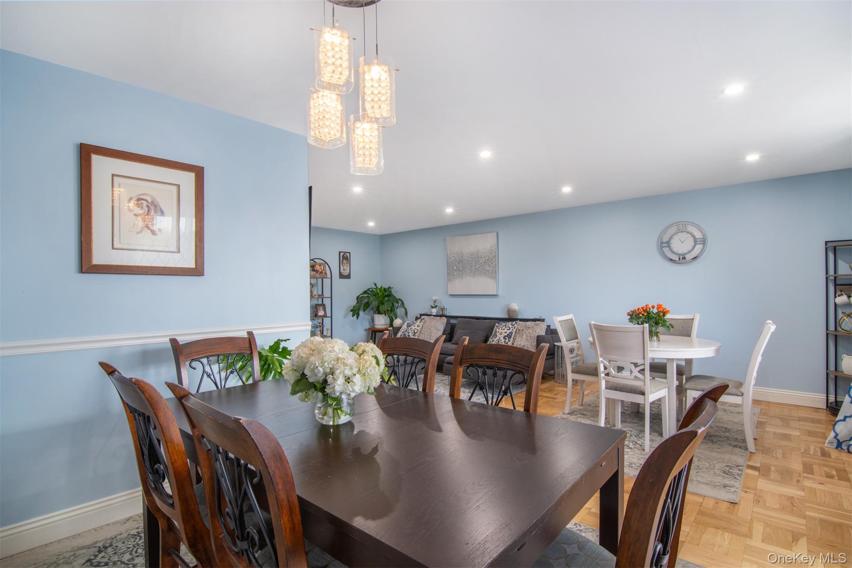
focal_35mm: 16
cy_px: 284
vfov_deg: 72.0
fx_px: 390
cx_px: 426
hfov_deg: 95.0
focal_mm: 11
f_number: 11
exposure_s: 1/15
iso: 640
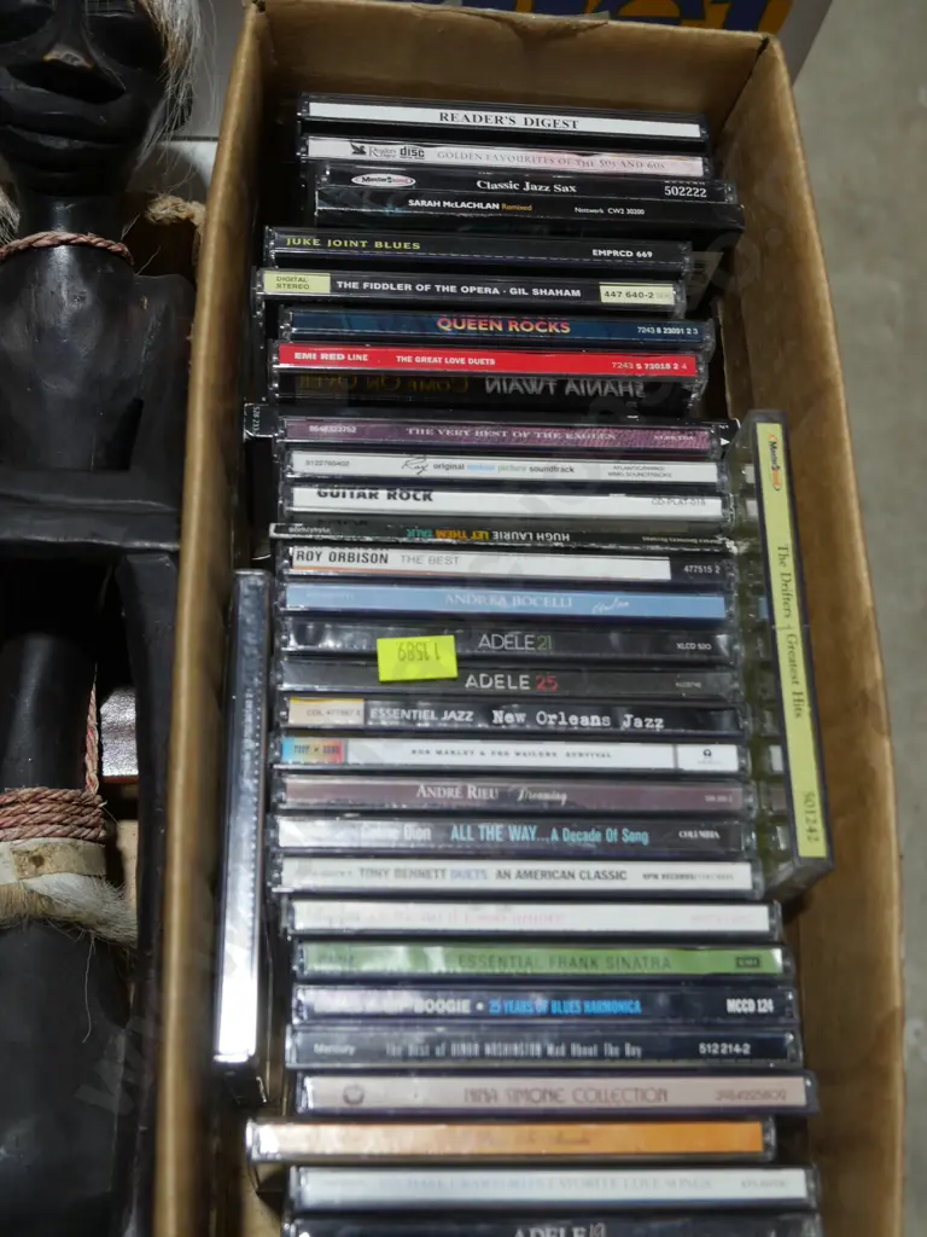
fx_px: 1500
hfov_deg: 34.3
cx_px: 464
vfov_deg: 44.8
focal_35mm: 42
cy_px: 618
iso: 200
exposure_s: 1/80
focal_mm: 21
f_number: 4.6
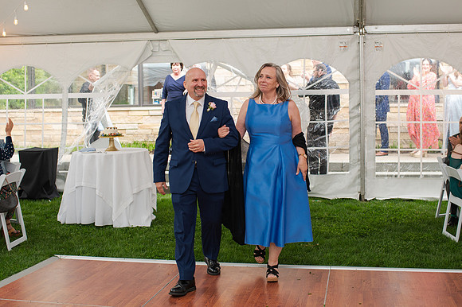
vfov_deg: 28.7
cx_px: 241
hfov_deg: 42.1
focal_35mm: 47
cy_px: 132
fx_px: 599
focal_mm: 35
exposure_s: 1/200
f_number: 3.2
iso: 720
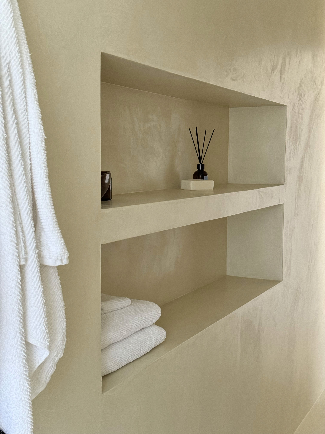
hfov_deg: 30.3
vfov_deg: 39.7
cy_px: 217
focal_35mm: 48
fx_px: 601
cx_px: 162
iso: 250
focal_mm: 6.76
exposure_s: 1/60
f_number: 1.78
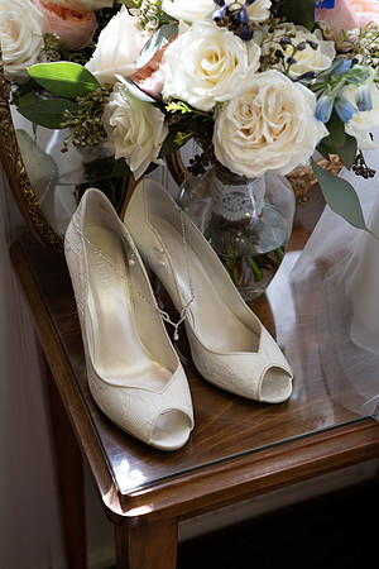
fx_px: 774
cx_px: 190
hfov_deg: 27.5
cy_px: 284
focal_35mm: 49
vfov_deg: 40.3
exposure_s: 1/250
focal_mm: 49
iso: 2500
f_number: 5
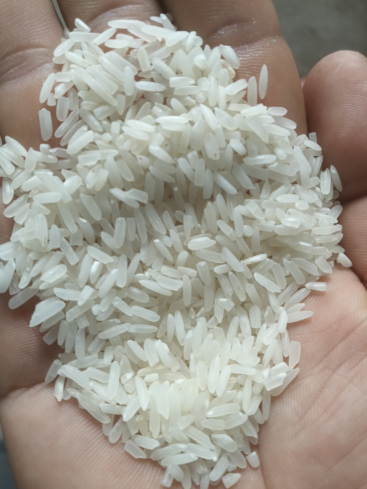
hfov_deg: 51.4
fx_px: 382
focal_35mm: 27
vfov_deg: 65.3
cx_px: 184
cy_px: 244
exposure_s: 1/50
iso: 250
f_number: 1.8
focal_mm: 3.61
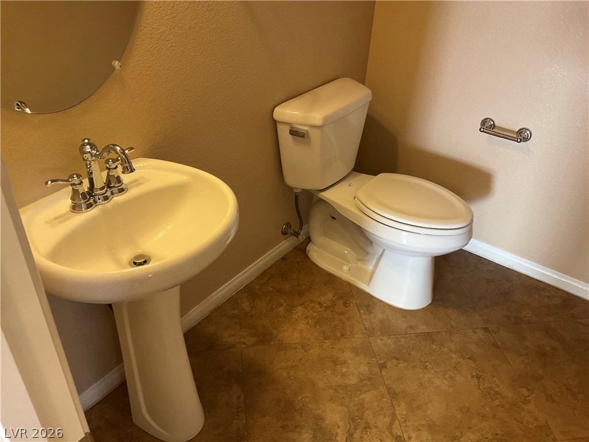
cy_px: 221
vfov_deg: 48.2
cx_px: 294
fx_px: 493
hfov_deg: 61.7
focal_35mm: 29
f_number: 1.8
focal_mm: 3
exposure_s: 1/40
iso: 200
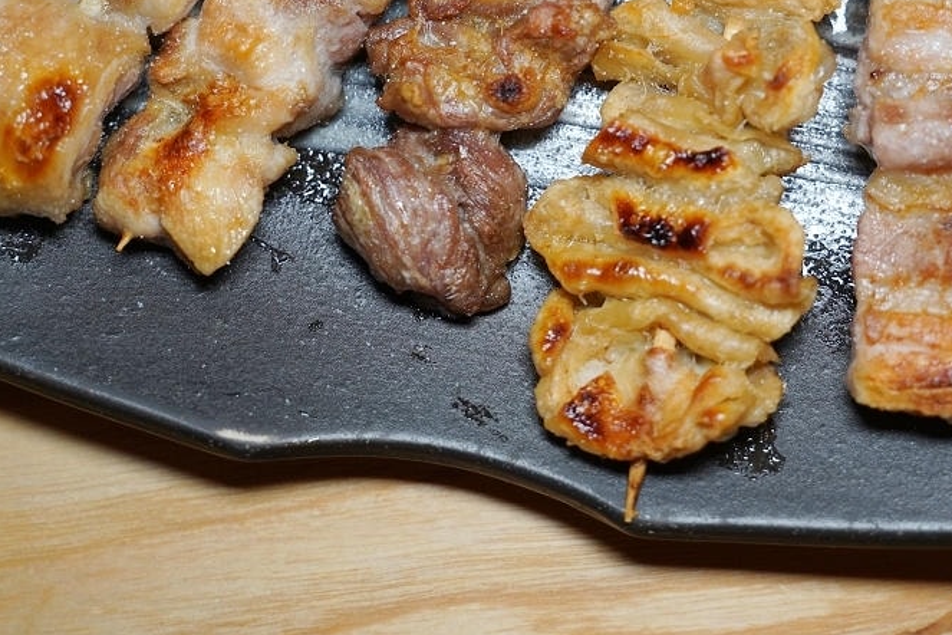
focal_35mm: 76
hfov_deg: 26.6
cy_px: 62
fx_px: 2010
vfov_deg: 17.7
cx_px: 537
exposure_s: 1/60
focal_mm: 42
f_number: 4
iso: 250
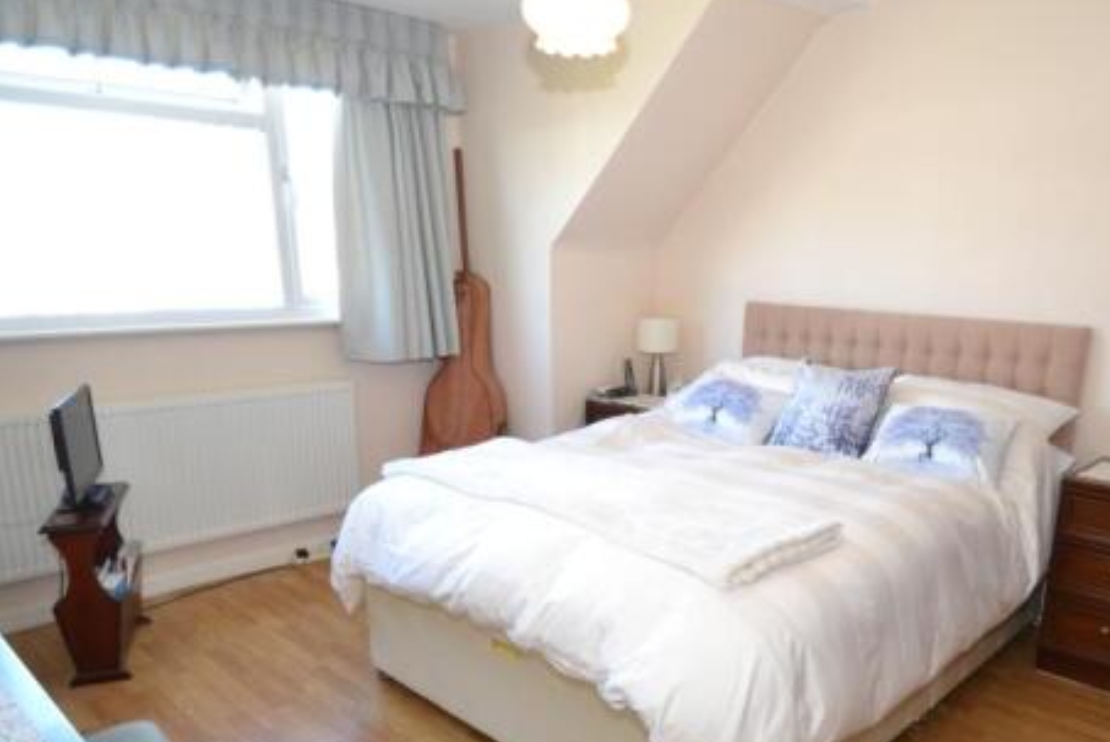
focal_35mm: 26
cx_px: 682
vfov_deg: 49.1
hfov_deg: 68.4
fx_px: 802
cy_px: 471
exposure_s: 1/80
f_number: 4.5
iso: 400
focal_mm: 12
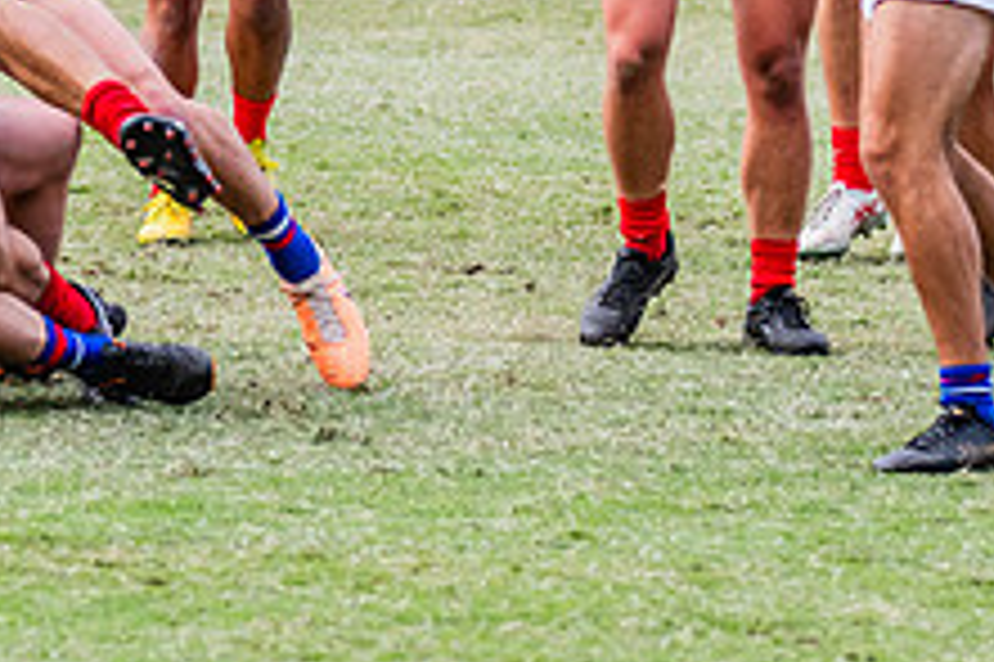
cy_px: -114
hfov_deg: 4.1
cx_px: 241
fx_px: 13988
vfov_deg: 2.7
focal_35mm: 507
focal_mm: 170
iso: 800
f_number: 5.6
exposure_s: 1/1600
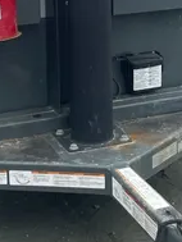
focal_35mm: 101
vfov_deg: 18.5
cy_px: -38
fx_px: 707
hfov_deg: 14.7
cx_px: 99
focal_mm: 4.2
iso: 50
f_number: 1.6
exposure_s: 1/2020
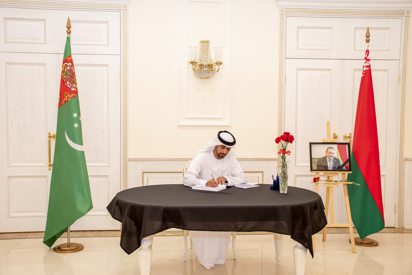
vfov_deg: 34.2
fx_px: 446
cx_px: 206
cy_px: 138
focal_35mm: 39
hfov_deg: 49.6
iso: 1000
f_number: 5
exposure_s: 1/80
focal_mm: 26
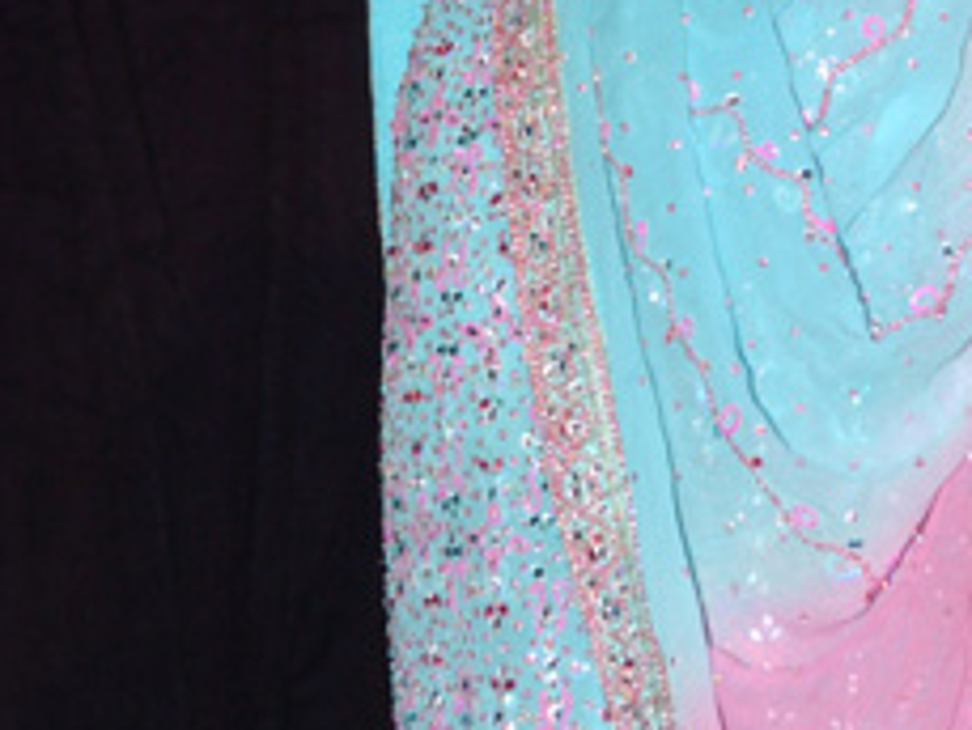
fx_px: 5823
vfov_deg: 7.0
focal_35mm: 207
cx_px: 830
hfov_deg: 9.5
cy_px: -514
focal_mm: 55
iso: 400
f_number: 5.6
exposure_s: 1/60
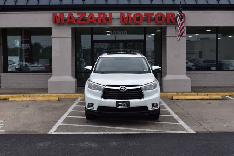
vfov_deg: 28.9
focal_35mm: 46
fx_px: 302
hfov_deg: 42.3
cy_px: 78
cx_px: 117
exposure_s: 1/400
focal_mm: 31
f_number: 11
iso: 400
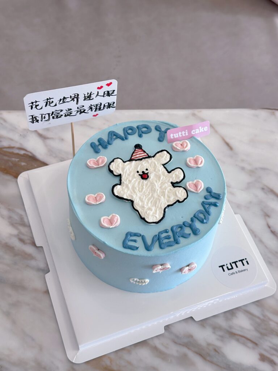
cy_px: 186
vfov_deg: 39.7
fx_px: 514
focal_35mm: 48
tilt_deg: -57.3
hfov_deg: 30.3
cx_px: 139
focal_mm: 6.86
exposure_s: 1/100
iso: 80
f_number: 1.78
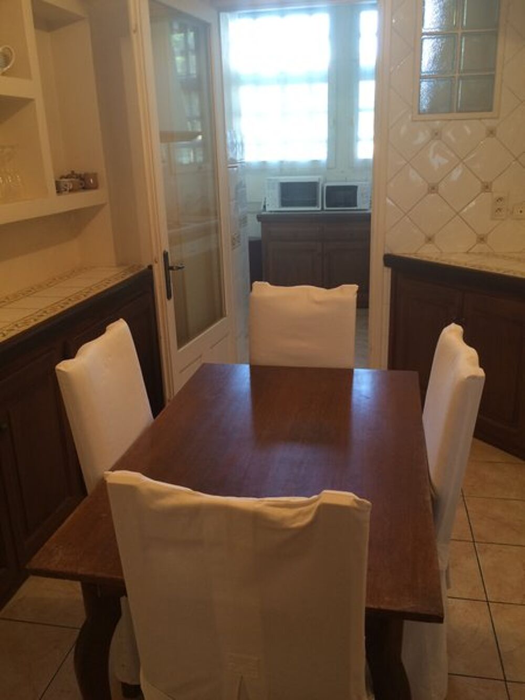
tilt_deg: -19.0
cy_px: 350
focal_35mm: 29
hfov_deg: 48.2
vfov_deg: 61.7
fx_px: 586
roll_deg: +1.1
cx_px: 262
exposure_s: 1/33
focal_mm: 4.15
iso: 100
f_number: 2.2
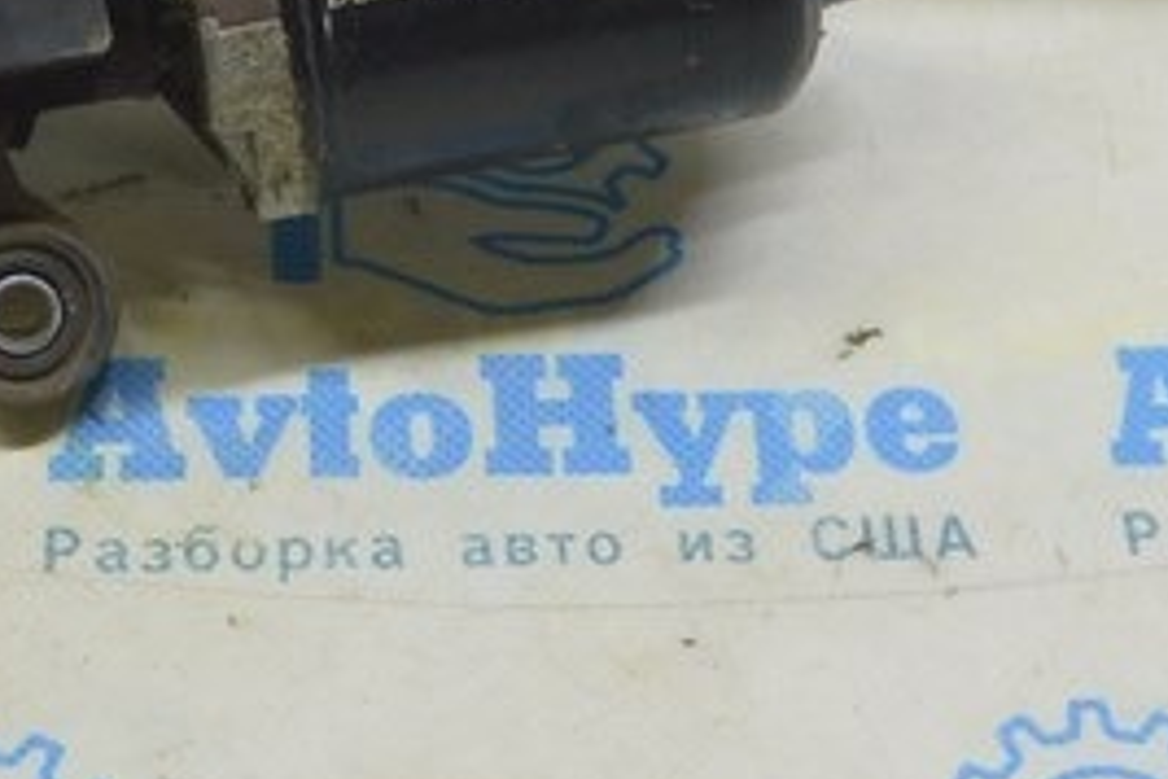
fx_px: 3731
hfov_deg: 17.8
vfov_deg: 11.7
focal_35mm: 115
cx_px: 503
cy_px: -116
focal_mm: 20
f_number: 5.6
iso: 400
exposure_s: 1/20
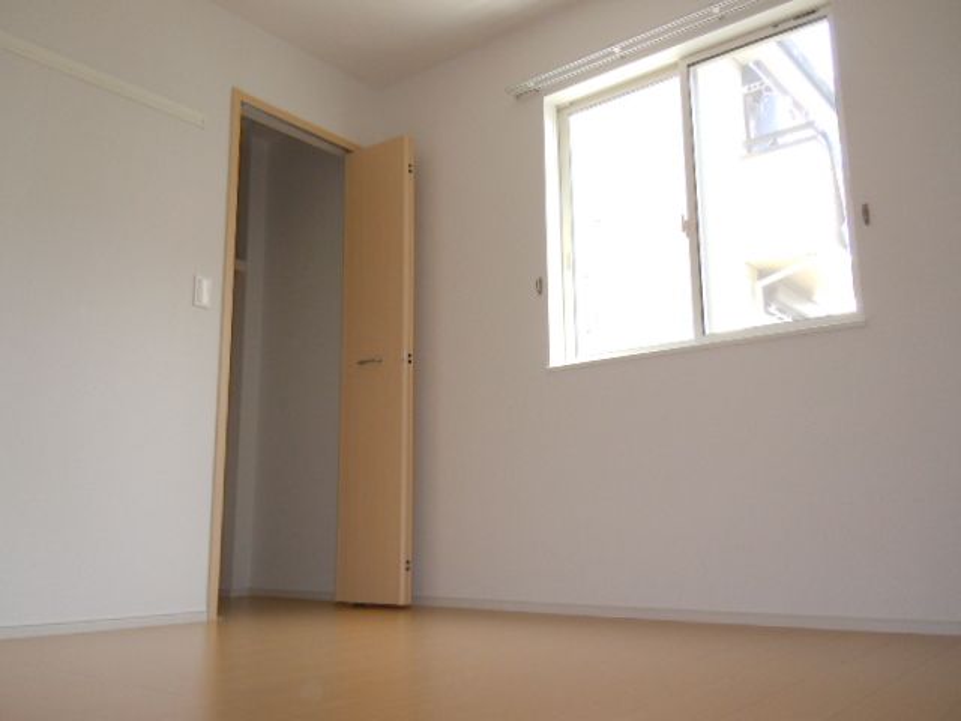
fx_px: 833
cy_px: 360
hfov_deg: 60.0
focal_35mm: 30
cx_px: 480
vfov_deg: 46.8
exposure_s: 1/80
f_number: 3.5
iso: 400
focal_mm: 5.4
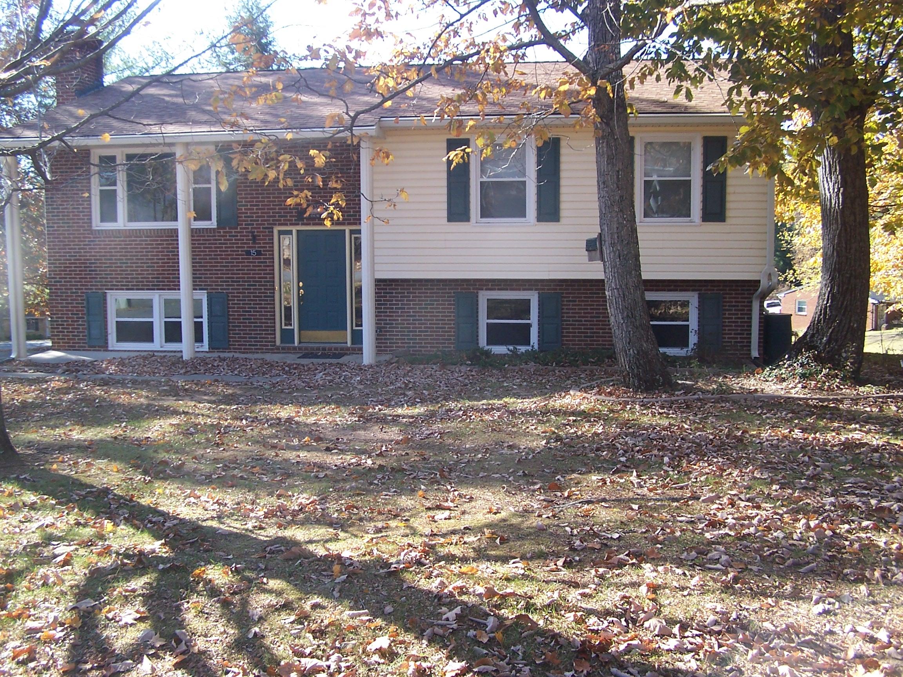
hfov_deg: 49.0
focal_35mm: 38
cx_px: 452
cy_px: 338
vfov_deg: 37.7
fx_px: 991
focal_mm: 6.3
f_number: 2.8
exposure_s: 1/180
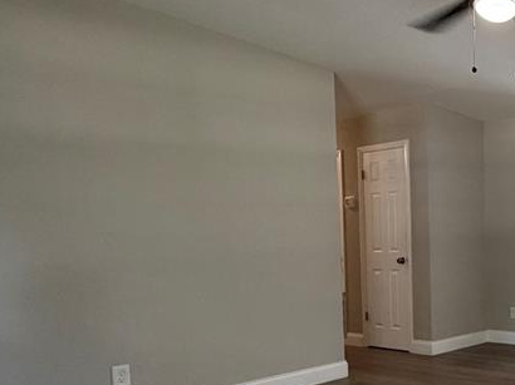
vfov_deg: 39.7
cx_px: 558
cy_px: 282
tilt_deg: -4.1
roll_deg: +0.9
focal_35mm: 35
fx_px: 520
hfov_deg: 42.3
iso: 200
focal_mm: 2.22
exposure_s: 1/60
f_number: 2.2
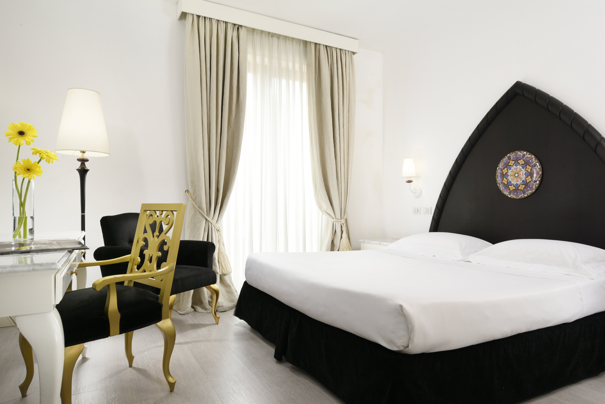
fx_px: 403
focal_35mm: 24
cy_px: 202
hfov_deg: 73.7
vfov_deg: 53.2
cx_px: 302
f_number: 13
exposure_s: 1/10
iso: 200
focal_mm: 24
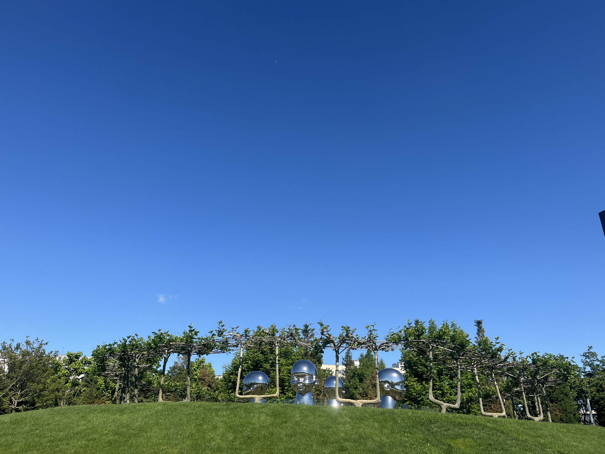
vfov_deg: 53.1
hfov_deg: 67.3
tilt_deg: +23.7
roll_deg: -0.6
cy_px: 227
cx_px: 302
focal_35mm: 26
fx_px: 454
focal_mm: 5.1
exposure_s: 1/2755
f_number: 1.6
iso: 50
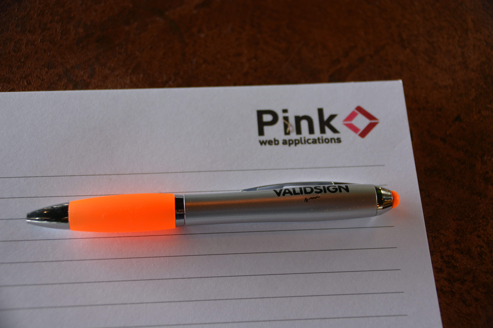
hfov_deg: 29.2
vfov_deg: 19.7
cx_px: 246
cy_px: 164
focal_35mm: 69
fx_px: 945
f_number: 4.5
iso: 800
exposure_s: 1/50
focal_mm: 46
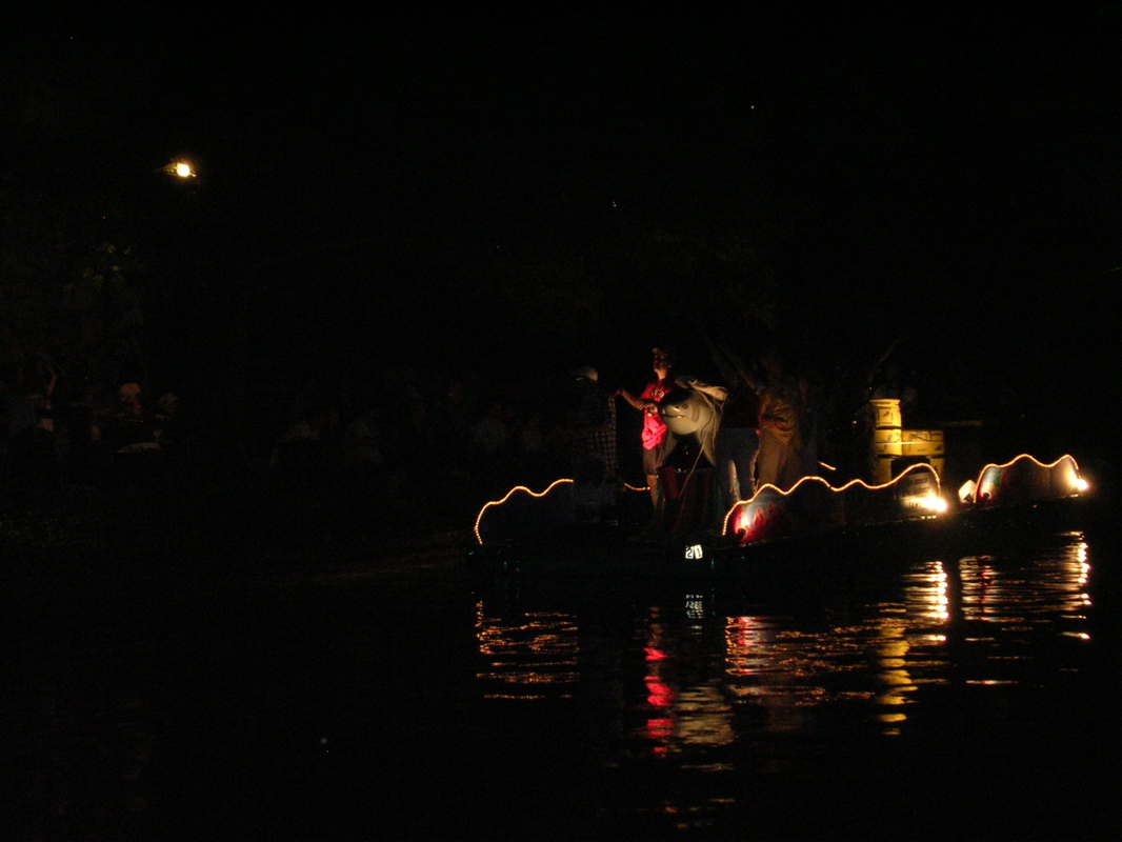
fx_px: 2464
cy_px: 421
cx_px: 561
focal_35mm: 76
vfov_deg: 19.4
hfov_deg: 25.7
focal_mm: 11.5
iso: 200
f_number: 3.9
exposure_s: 1/60.1
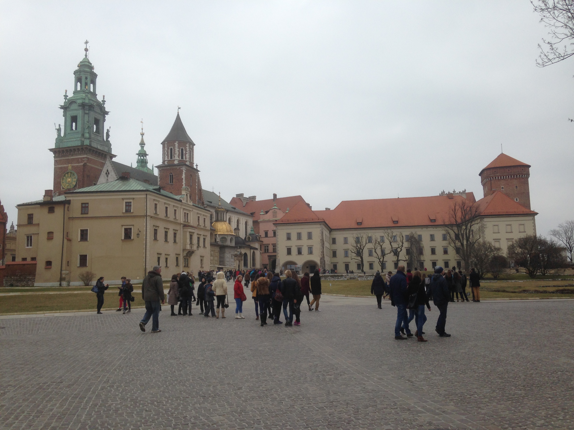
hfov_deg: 55.4
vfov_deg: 42.9
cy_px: 215
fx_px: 547
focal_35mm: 33
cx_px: 287
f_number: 2.4
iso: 50
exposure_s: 1/753
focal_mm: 4.12
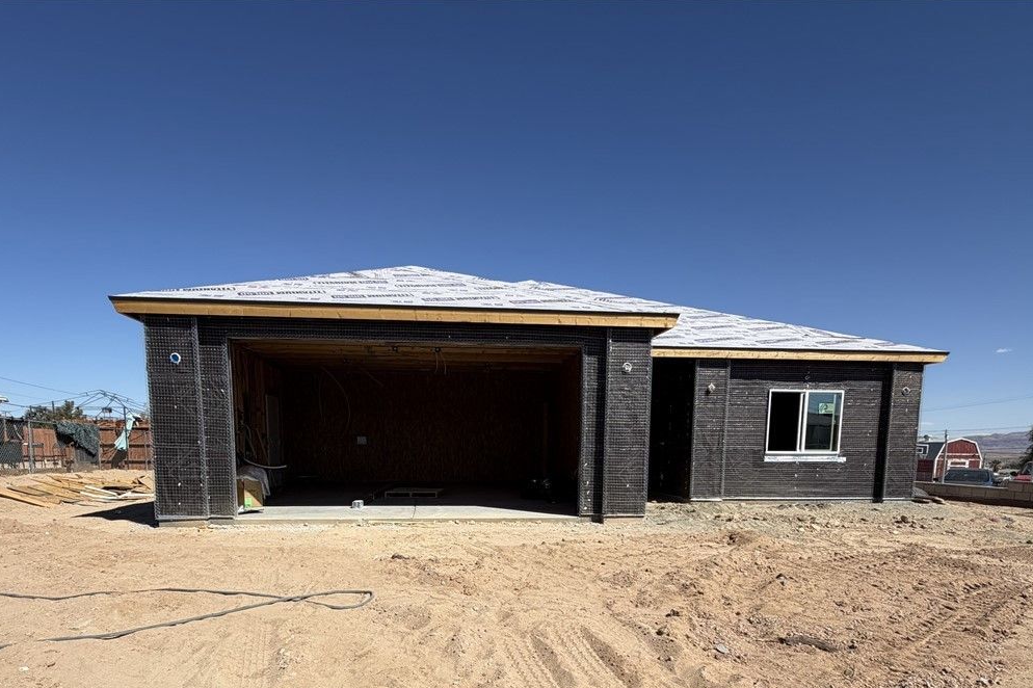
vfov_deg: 76.8
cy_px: 396
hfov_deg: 100.4
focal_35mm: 15
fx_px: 430
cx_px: 510
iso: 25
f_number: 2.2
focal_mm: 2.22
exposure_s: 1/1235
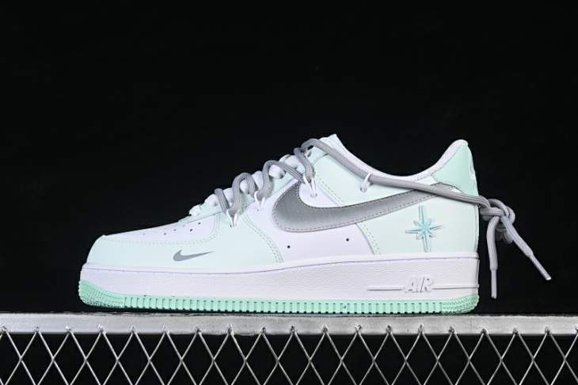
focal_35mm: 75
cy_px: 192
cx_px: 289
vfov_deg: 18.2
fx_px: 1204
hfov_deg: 27.0
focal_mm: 50
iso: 160
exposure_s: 1/80
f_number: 8
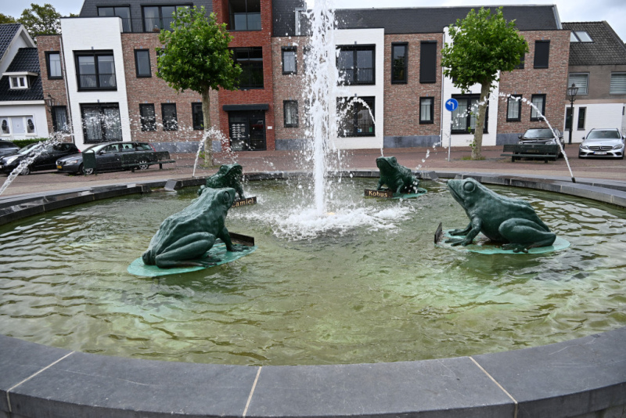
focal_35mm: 27
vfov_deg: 48.0
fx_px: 470
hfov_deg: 67.4
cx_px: 313
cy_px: 209
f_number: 5.6
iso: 110
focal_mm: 18
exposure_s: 1/250
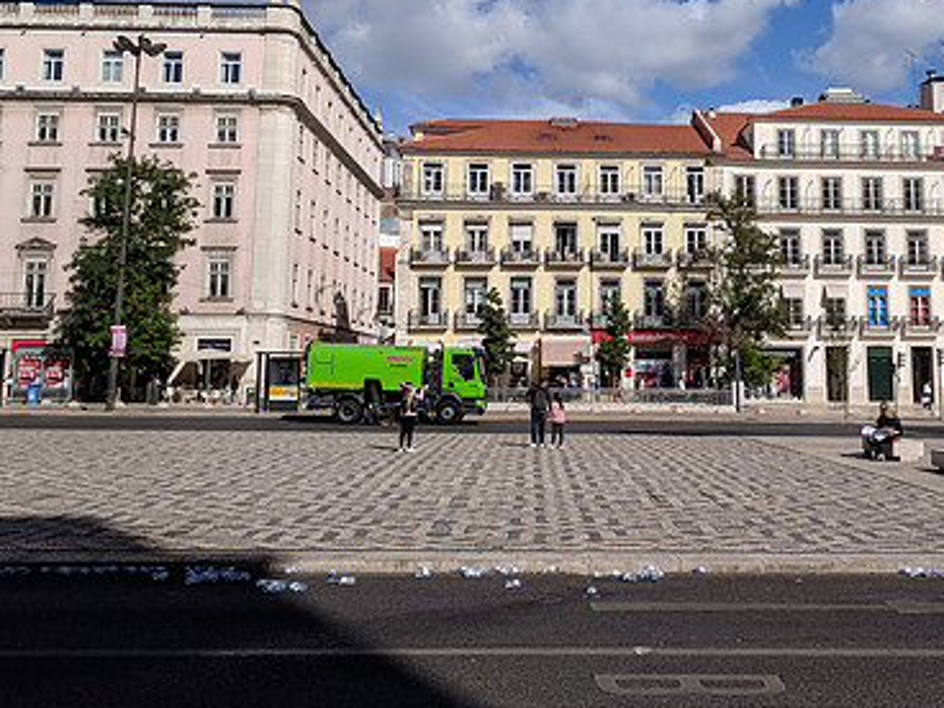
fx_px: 1118
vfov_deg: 34.5
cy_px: 196
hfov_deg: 45.2
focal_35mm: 41
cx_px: 618
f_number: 2
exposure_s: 1/4049
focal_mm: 4.67
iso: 52
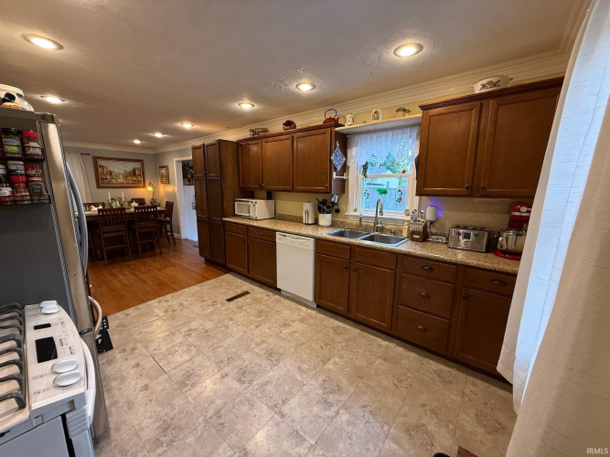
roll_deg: -0.6
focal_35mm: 14
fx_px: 247
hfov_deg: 102.1
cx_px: 305
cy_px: 228
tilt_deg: -10.1
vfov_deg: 85.7
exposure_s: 1/60
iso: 320
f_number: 2.2
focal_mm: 2.22
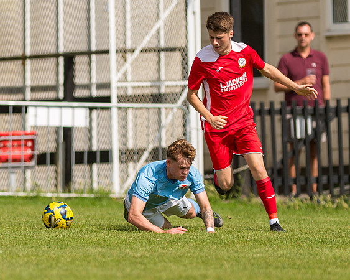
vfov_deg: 2.1
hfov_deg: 2.6
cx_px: 146
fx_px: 7713
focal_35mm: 745
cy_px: 164
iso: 100
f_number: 2.8
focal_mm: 300
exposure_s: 1/3200
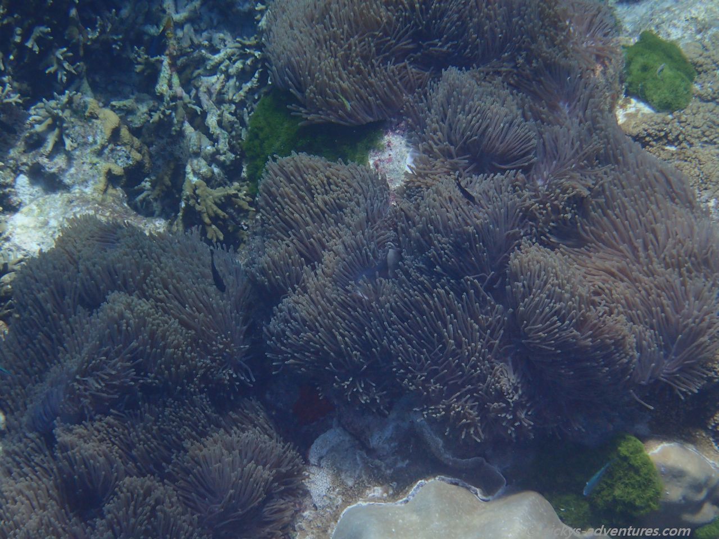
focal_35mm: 91
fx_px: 1890
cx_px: 360
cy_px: 270
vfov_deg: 16.2
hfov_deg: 21.5
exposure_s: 1/250
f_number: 6.3
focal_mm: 16.48
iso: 200
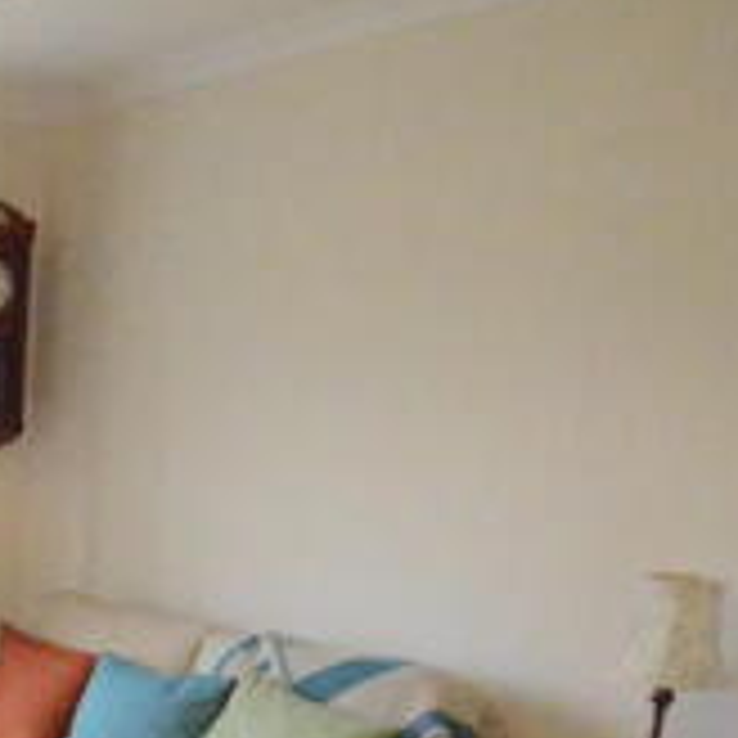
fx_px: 1230
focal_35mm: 51
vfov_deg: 30.8
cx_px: -284
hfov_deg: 26.7
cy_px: 747
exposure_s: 1/500
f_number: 4
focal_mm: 10
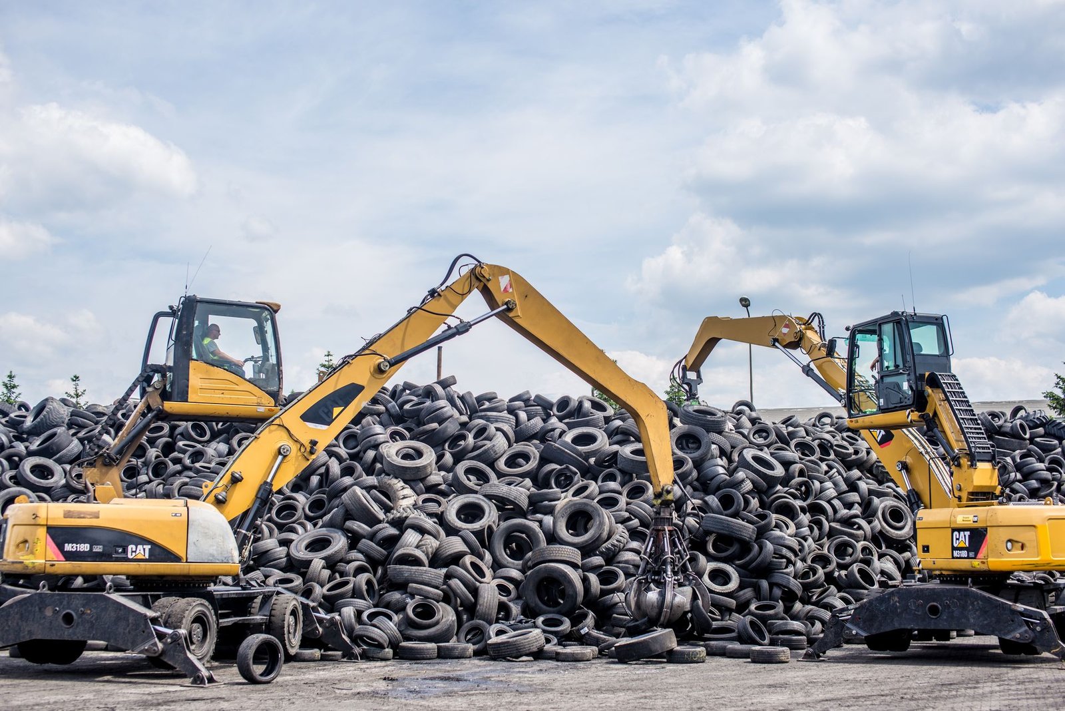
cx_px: 532
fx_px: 1480
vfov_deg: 27.0
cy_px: 356
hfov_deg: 39.6
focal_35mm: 50
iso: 80
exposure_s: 1/1000
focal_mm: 50
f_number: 3.5
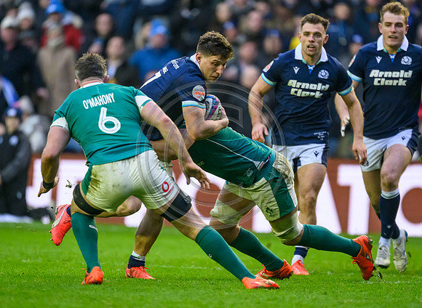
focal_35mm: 602
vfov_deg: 2.4
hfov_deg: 3.3
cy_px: 155
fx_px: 7272
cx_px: 234
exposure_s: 1/1600
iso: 6400
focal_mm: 560
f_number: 4
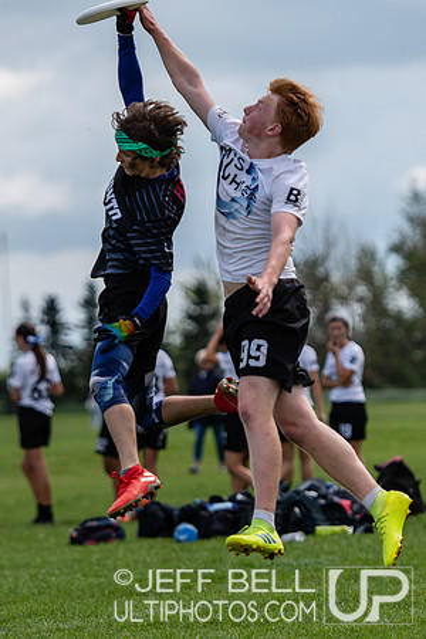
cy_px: 320
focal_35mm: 304
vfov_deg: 6.8
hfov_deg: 4.5
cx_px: 100
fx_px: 5391
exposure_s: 1/2500
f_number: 2.8
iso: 110
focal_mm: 135
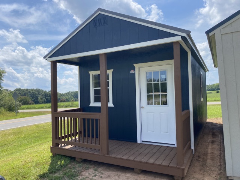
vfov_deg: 53.1
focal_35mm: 26
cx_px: 120
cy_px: 90
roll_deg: +4.1
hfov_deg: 67.3
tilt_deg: +3.3
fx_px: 180
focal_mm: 4.25
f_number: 1.8
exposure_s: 1/2463
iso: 32
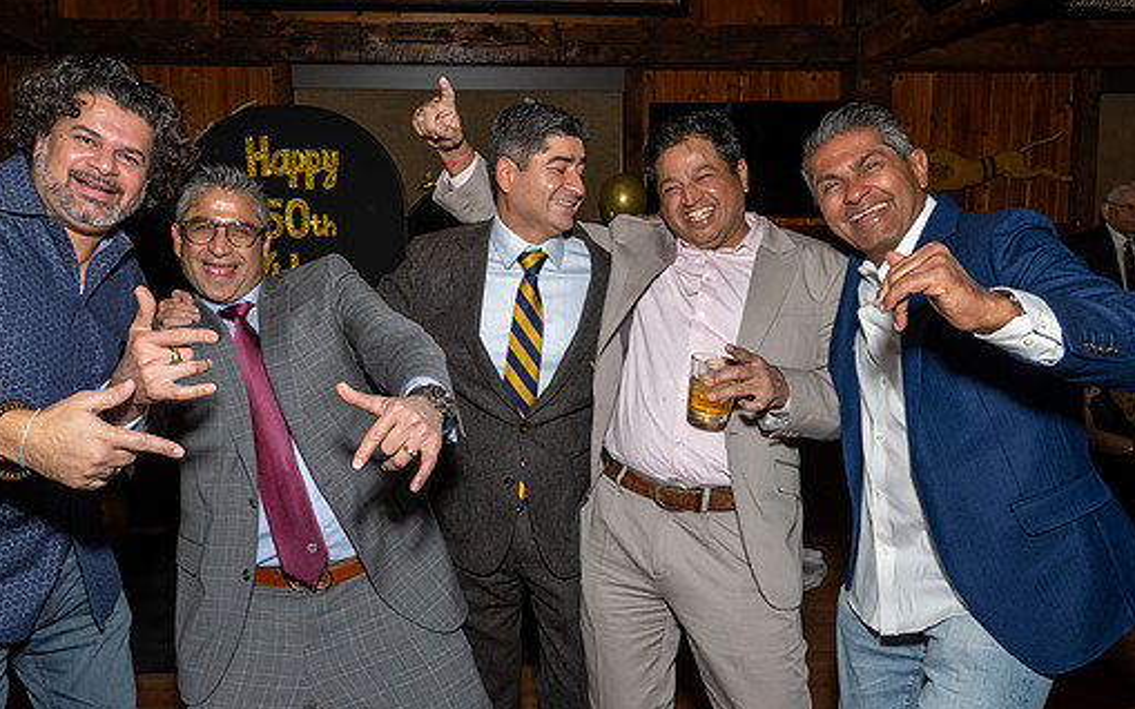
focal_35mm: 29
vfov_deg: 43.1
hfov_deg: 64.4
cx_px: 502
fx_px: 897
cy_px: 359
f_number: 8
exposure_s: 1/250
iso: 800
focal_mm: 17
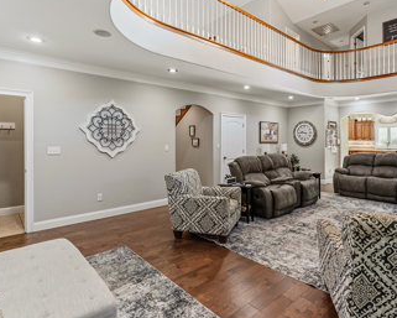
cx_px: 223
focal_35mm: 21
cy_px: 139
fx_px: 247
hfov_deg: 77.3
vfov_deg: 65.3
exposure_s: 1/30
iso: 10000
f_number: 6.3
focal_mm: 16
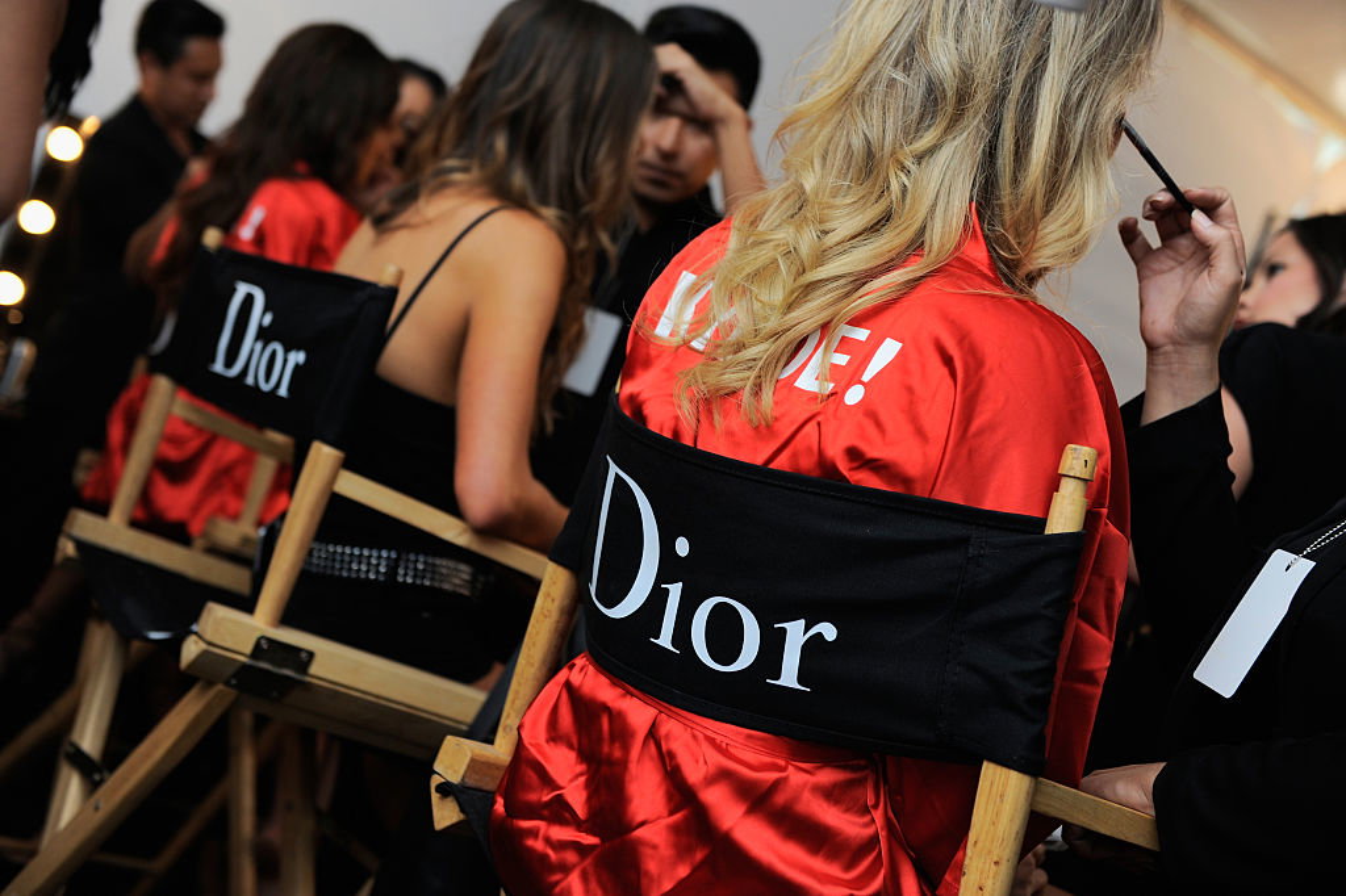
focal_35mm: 48
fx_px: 1794
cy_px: 448
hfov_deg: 41.1
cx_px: 673
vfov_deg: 28.1
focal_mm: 48
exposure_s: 1/125
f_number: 3.2
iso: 400
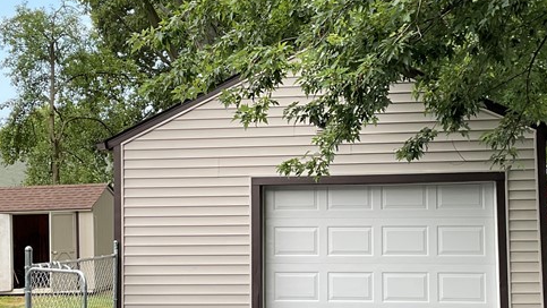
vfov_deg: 18.0
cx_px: 290
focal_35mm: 67
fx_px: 972
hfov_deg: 31.4
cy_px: 182
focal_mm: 3
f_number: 1.8
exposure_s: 1/211
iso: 16
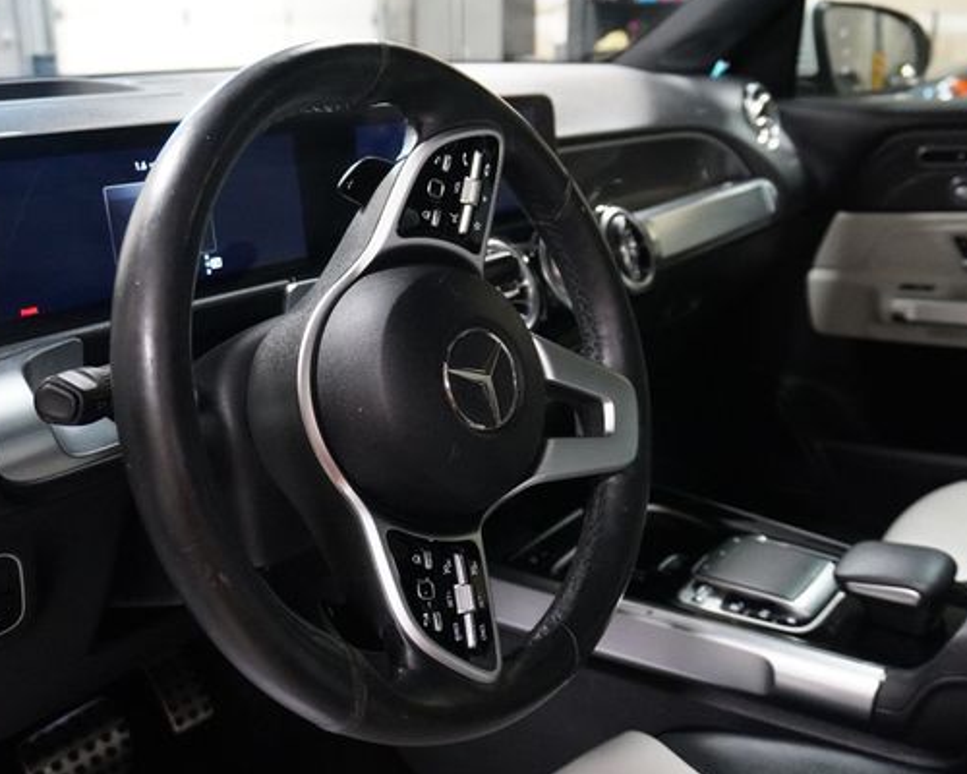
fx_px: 1030
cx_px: 501
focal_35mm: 36
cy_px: 370
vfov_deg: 41.1
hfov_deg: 50.3
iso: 6400
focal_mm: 20
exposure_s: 1/50
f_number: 4
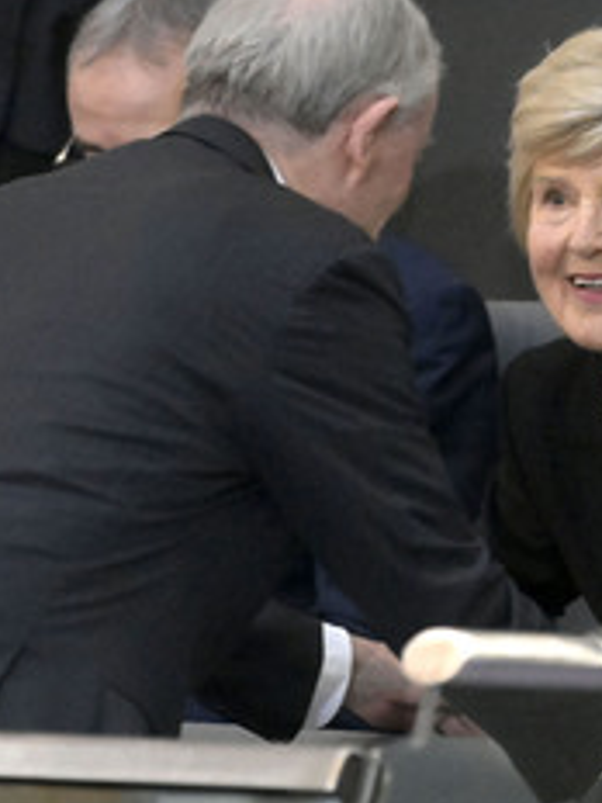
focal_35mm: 730
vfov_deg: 2.7
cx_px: 431
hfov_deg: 2.0
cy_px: 363
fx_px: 16927
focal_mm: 390
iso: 16000
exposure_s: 1/250
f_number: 6.3
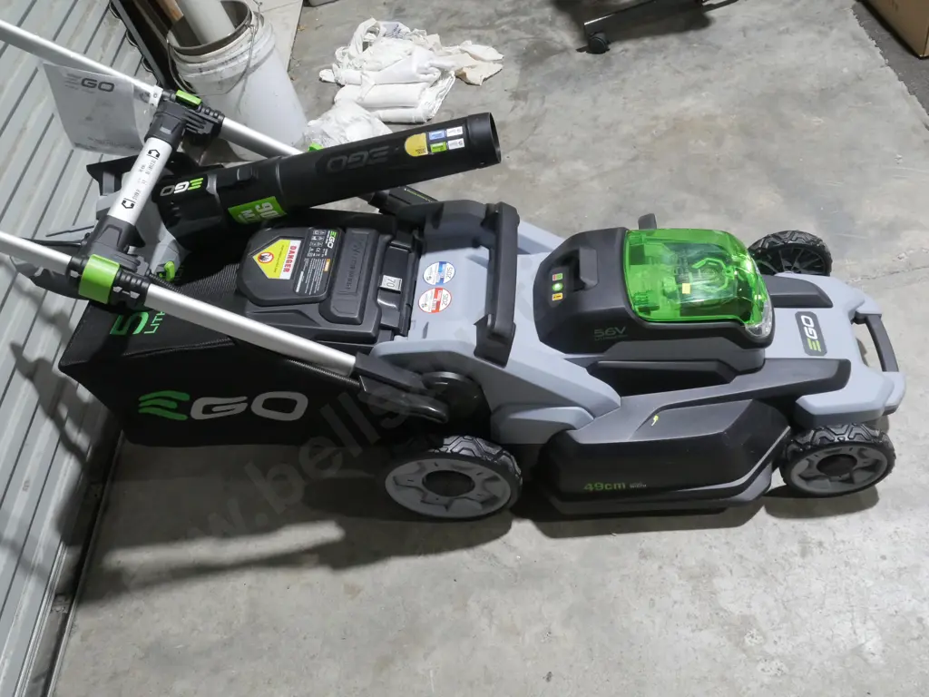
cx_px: 464
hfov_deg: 63.4
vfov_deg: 49.7
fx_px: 751
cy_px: 348
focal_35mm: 28
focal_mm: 14
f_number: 10
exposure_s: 1/60
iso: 2500
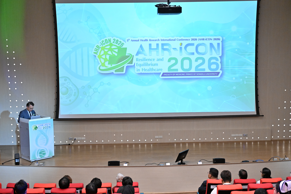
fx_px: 372
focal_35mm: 46
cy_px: 97
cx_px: 146
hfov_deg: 42.7
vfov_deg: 29.2
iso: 6400
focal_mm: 46
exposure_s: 1/320
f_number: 4
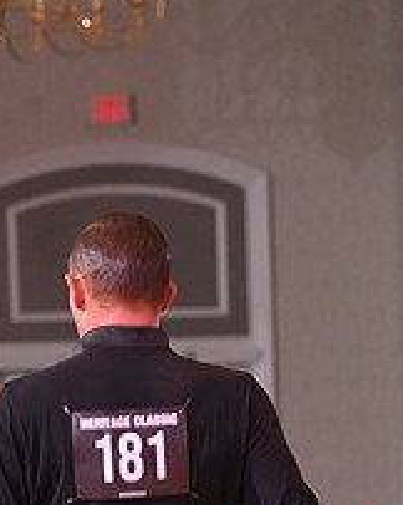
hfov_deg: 4.4
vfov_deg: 5.5
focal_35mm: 349
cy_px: 704
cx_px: -41
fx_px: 5211
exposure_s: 1/200
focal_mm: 130
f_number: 5.6
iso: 2500
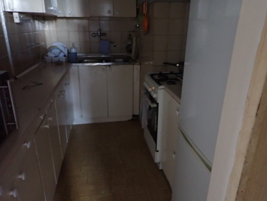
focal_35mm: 25
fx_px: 193
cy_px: 100
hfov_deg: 69.4
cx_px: 134
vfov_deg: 54.9
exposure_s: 1/25
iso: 800
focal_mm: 4.5
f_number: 2
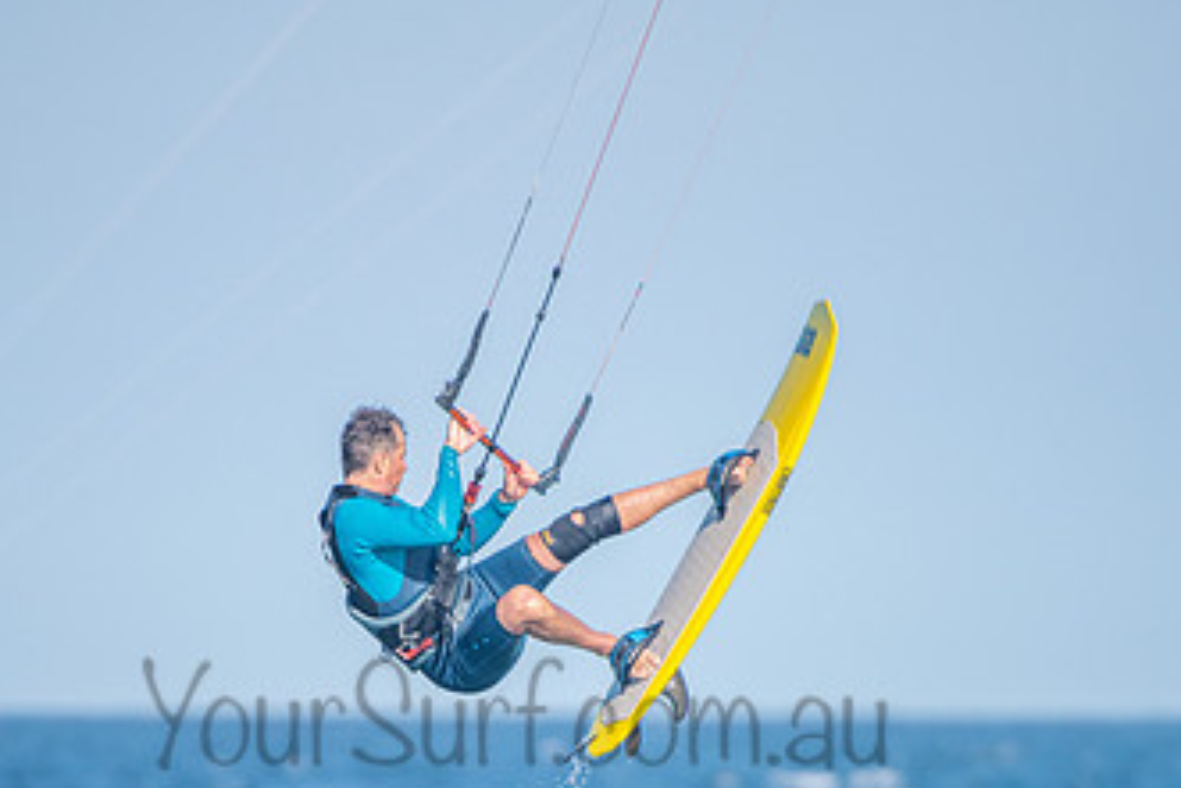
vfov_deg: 1.6
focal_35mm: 876
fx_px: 28749
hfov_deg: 2.4
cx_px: 510
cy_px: 683
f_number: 5.6
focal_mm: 500
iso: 560
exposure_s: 1/4000
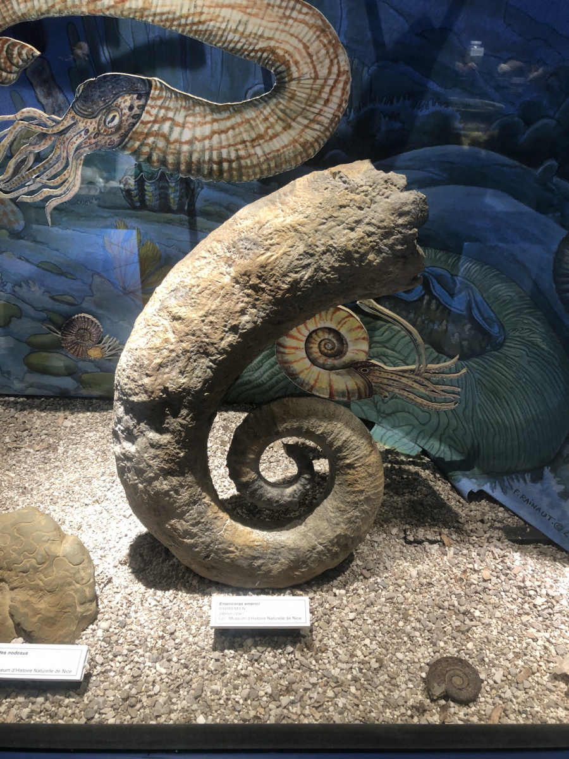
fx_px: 614
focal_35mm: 28
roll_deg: -2.6
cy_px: 380
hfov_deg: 49.7
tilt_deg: -30.0
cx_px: 284
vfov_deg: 63.4
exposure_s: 1/33
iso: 40
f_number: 1.8
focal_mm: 3.99
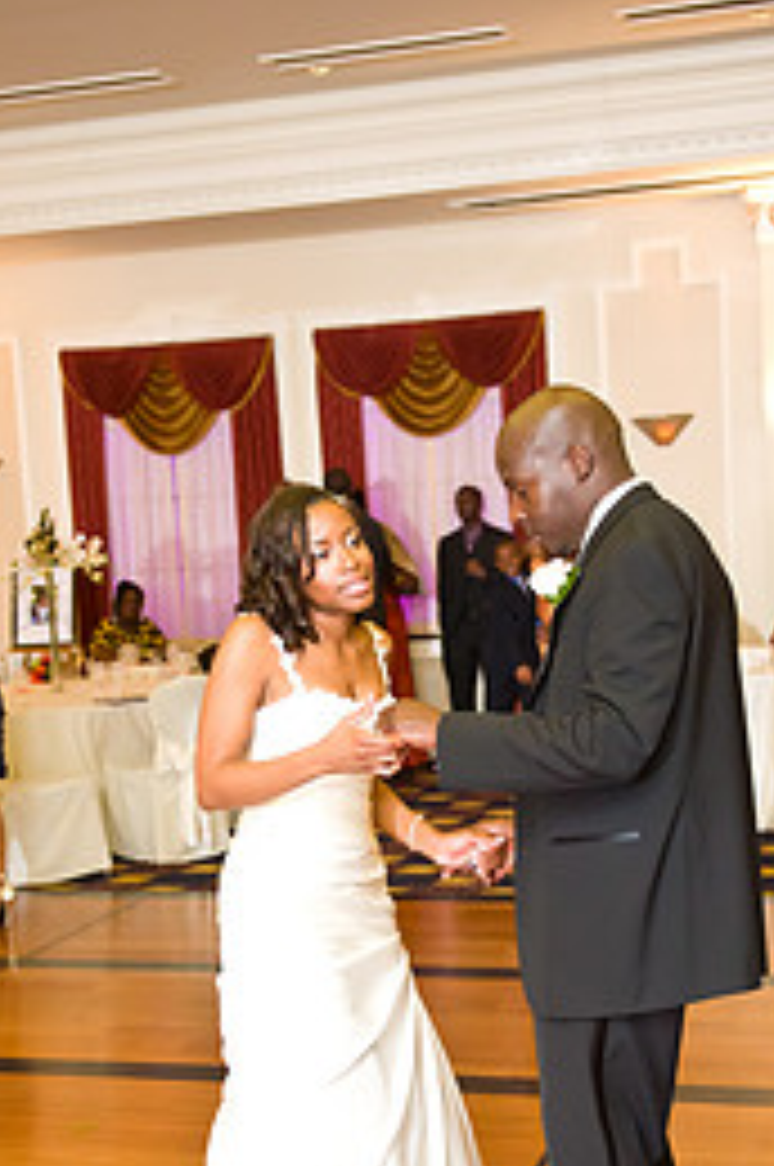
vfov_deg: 33.7
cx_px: 412
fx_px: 1908
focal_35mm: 59
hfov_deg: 22.9
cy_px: 774
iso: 3200
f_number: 3.2
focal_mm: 34
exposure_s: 1/125
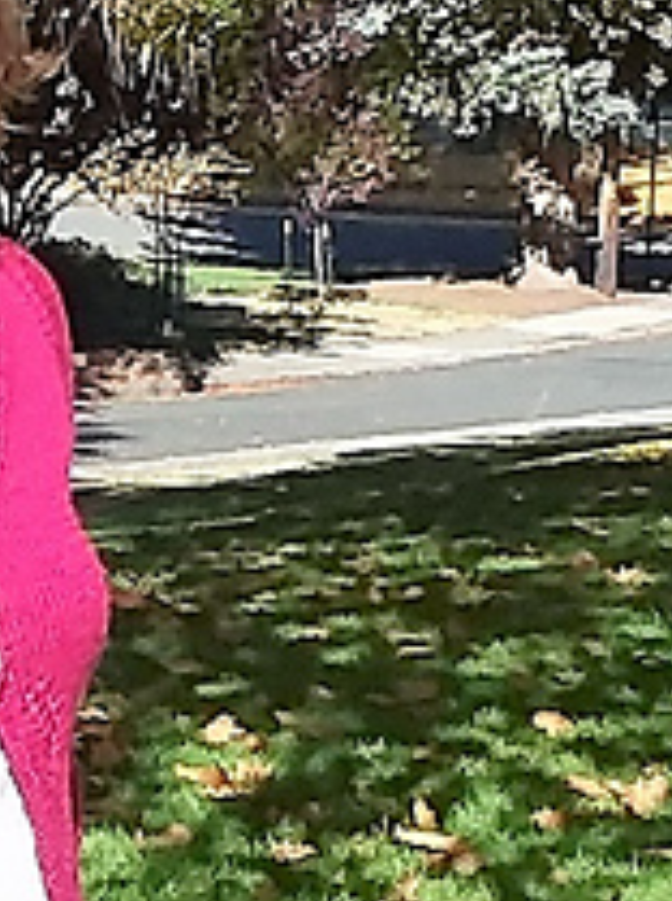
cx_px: -254
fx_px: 2311
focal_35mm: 89
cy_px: 422
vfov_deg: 22.0
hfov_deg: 15.6
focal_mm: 2.47
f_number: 1.9
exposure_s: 1/891
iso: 40
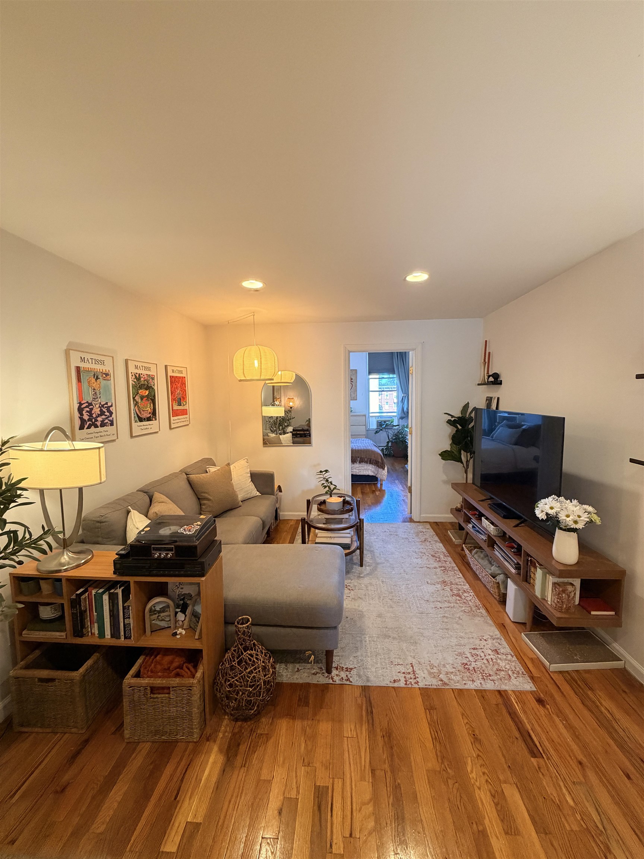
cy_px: 430
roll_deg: +1.3
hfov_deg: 85.7
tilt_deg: -5.2
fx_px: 347
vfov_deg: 102.1
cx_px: 322
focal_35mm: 14
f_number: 2.2
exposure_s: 1/60
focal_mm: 2.22
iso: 320
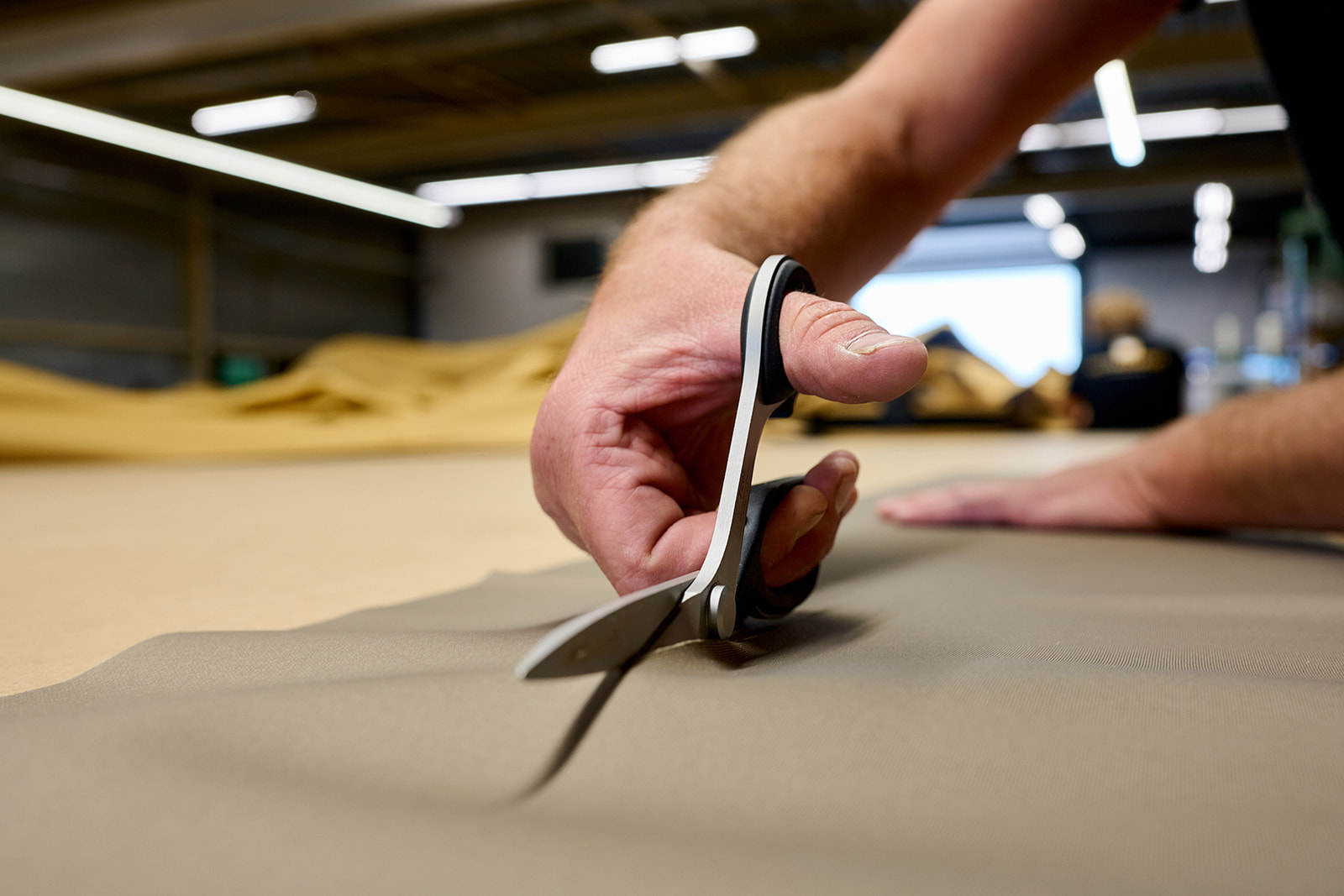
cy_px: 448
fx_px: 1307
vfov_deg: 37.9
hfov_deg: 54.4
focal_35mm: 35
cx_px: 672
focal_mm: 35
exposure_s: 1/80
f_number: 5.6
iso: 400
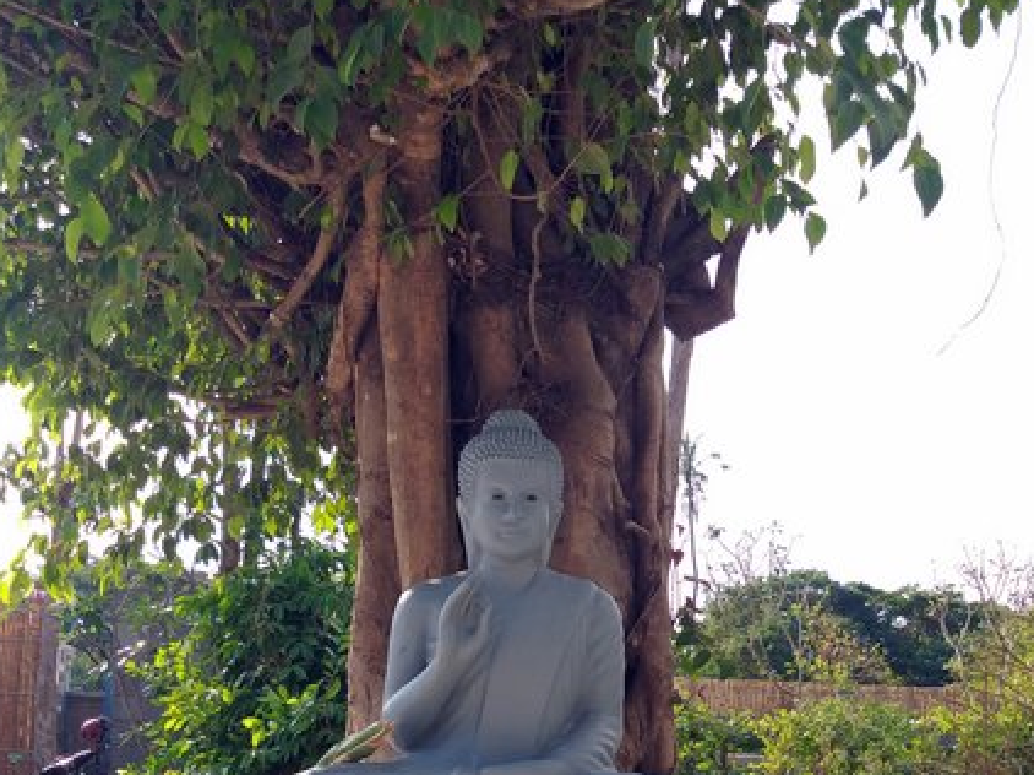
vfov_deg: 36.7
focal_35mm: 37
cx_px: 515
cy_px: 665
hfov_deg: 50.2
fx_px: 1105
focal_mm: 3.93
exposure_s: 1/580
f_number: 1.7
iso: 40
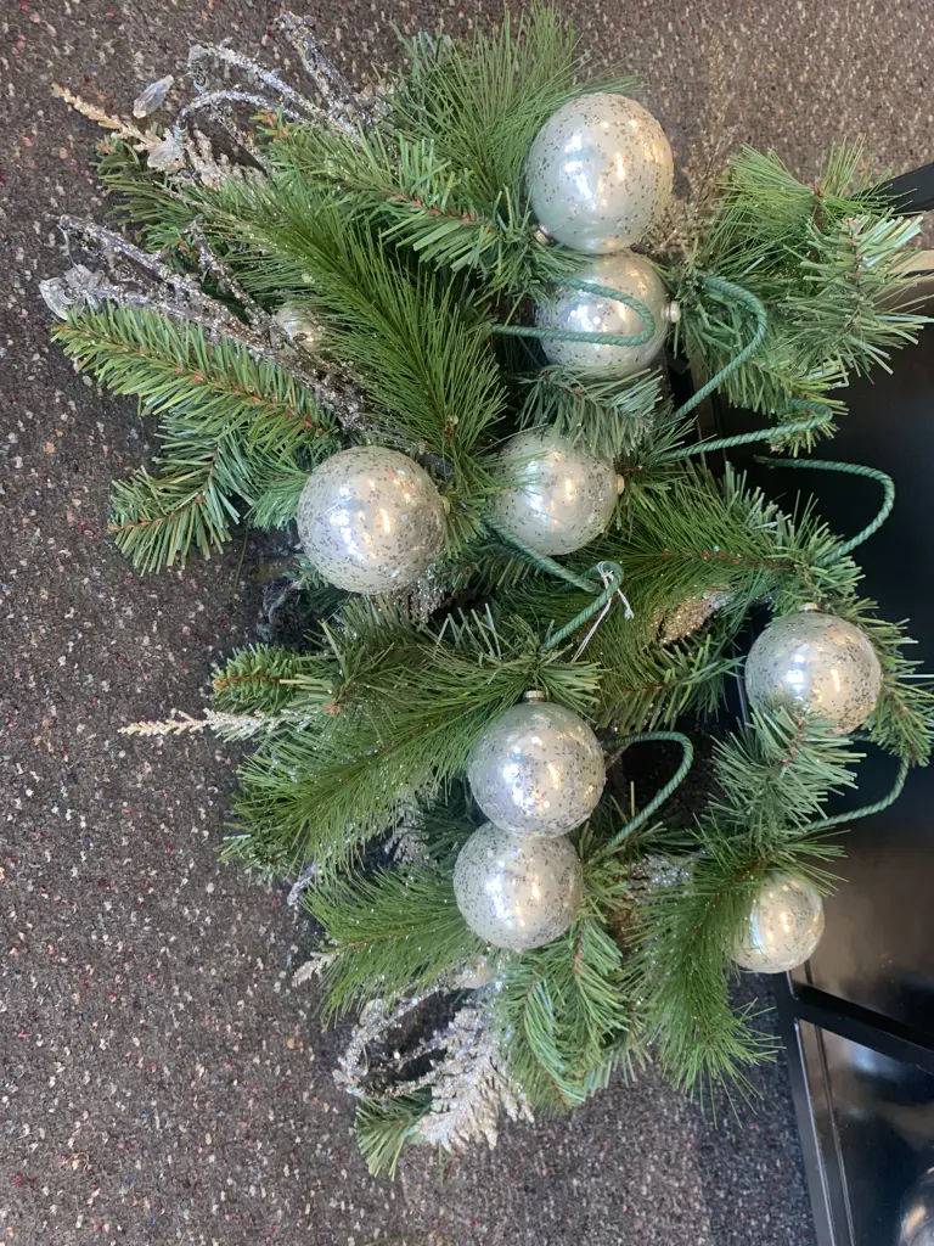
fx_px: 935
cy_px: 623
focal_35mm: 26
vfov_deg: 67.3
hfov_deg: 53.1
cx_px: 467
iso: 80
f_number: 1.8
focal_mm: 4.25
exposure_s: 1/50
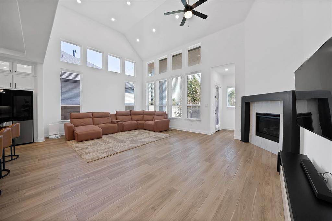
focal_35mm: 12
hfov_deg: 112.6
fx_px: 111
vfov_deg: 90.0
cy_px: 110
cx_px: 166
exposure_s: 1/15
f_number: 9
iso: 640
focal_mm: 12
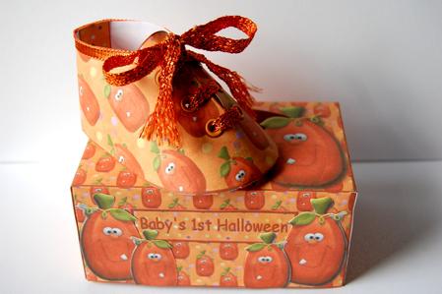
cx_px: 221
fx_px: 700
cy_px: 147
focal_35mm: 57
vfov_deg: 23.8
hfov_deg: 35.1
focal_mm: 38
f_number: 5.6
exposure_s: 1/125
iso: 400
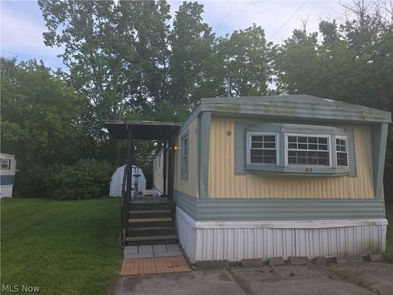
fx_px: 261
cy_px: 148
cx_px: 196
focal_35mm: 23
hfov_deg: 73.9
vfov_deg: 58.9
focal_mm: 6.3
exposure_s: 1/120
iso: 16
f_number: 1.7
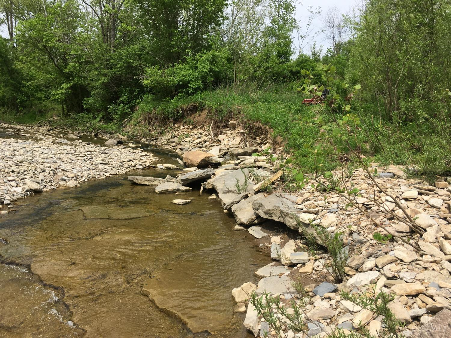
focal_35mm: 29
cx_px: 226
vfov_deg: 48.2
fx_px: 378
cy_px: 169
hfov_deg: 61.7
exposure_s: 1/1789
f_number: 2.2
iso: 25
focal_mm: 4.15
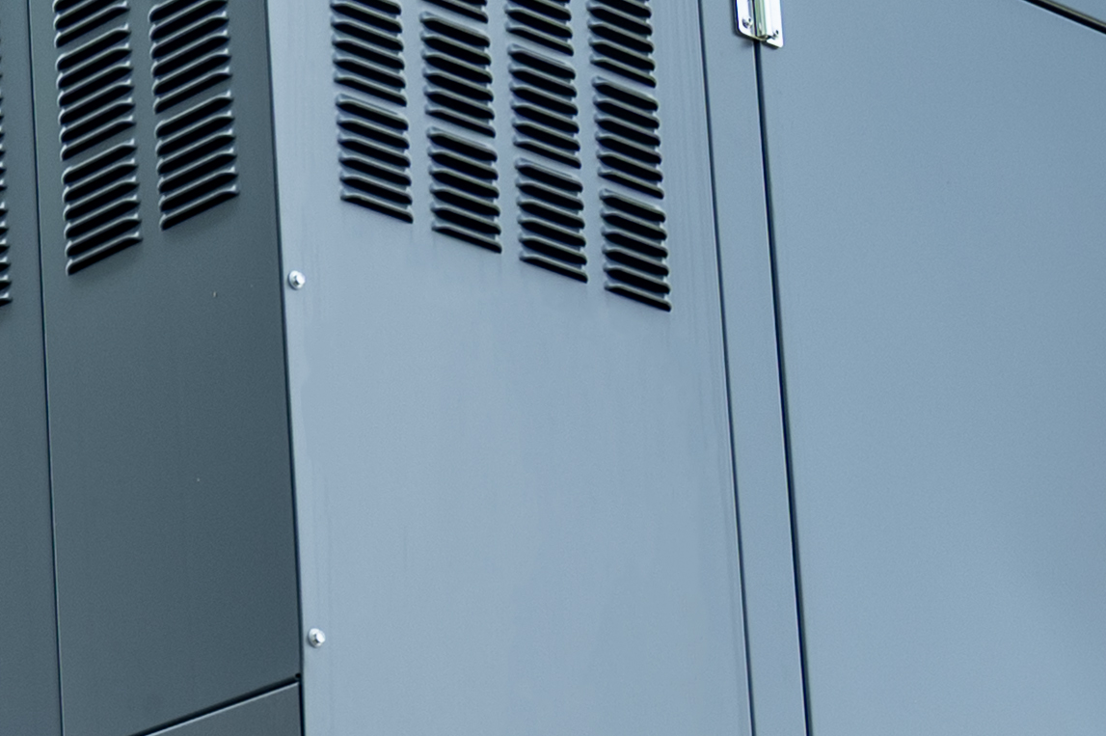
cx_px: -869
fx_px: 4900
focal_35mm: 160
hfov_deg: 11.9
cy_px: 1188
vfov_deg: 8.4
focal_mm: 30.5
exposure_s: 1/320
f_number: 4
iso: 100
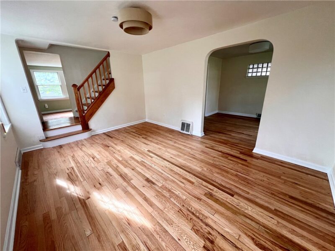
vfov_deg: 89.9
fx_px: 126
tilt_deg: -17.4
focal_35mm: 13
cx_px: 168
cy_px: 126
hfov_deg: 106.2
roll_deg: +1.1
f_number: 1.8
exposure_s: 1/99
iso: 64
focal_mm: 1.57
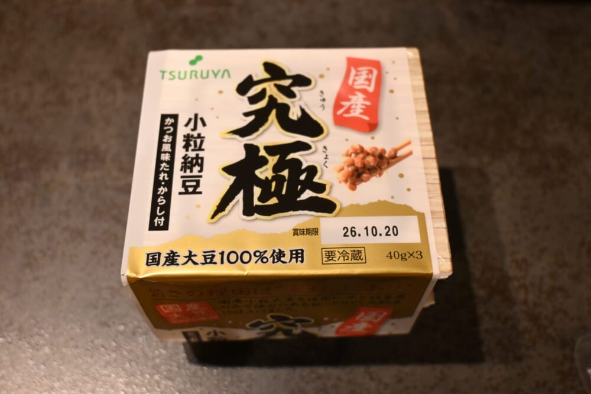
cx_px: 296
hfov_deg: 53.1
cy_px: 197
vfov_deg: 36.9
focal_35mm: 36
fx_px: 591
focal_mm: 24
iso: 2200
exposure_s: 1/125
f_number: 4.2
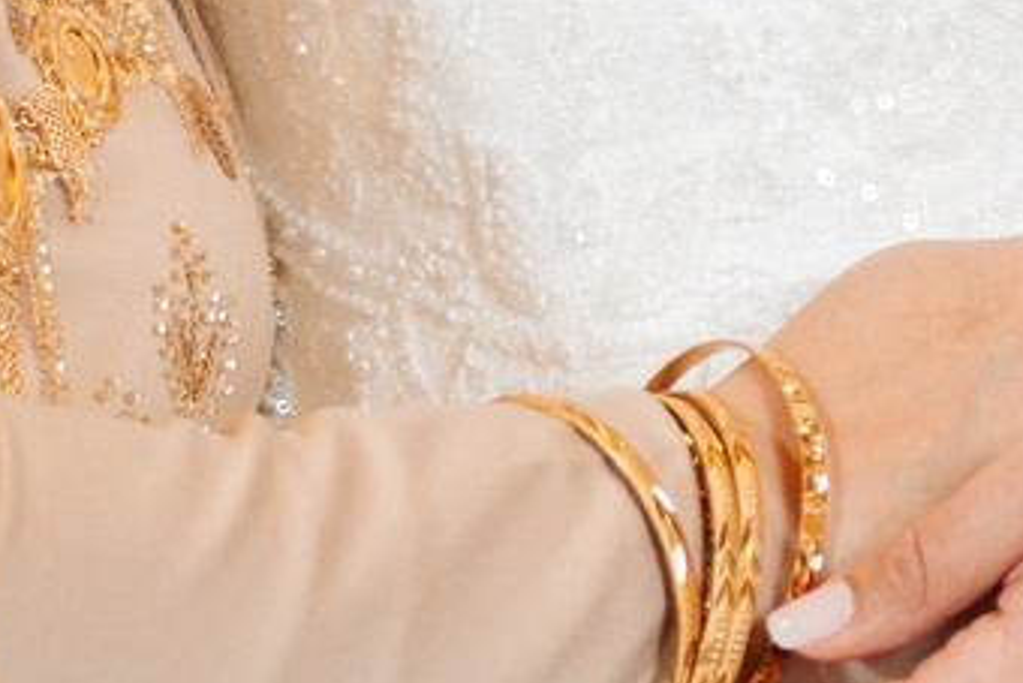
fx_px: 21292
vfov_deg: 1.8
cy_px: -723
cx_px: 243
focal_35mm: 749
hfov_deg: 2.8
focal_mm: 97
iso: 400
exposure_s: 1/200
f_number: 2.8
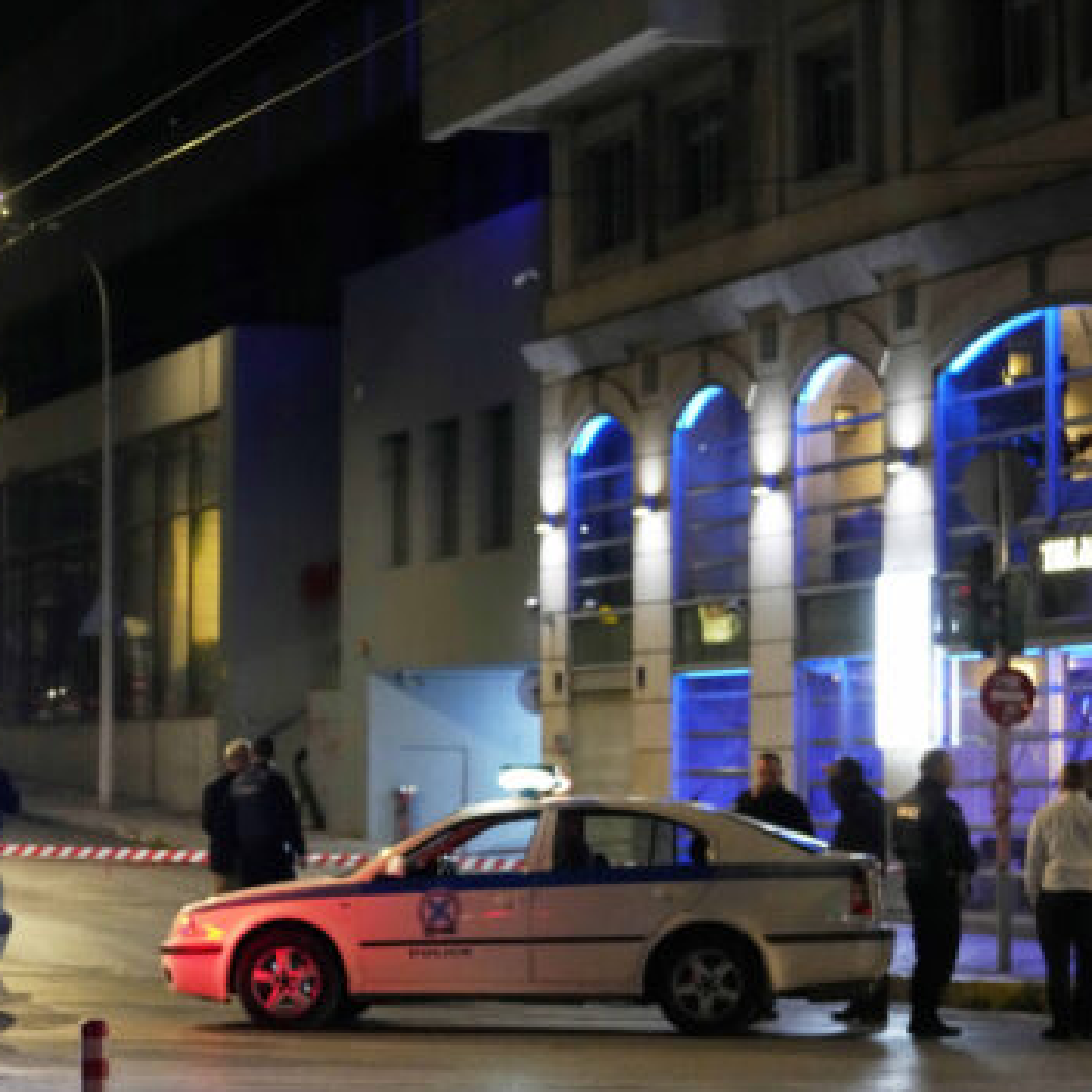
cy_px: 459
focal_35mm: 109
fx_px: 3890
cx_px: 209
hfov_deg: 15.9
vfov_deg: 16.0
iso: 6400
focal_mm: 70
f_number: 2.8
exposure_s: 1/250
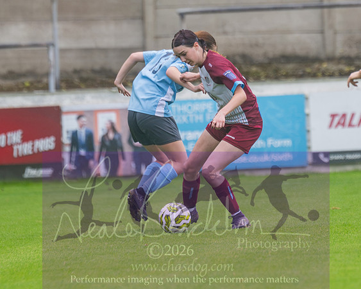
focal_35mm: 1079
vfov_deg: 1.4
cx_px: 226
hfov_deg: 1.8
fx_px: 11523
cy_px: 114
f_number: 2.8
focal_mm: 300
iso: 400
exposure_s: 1/1600
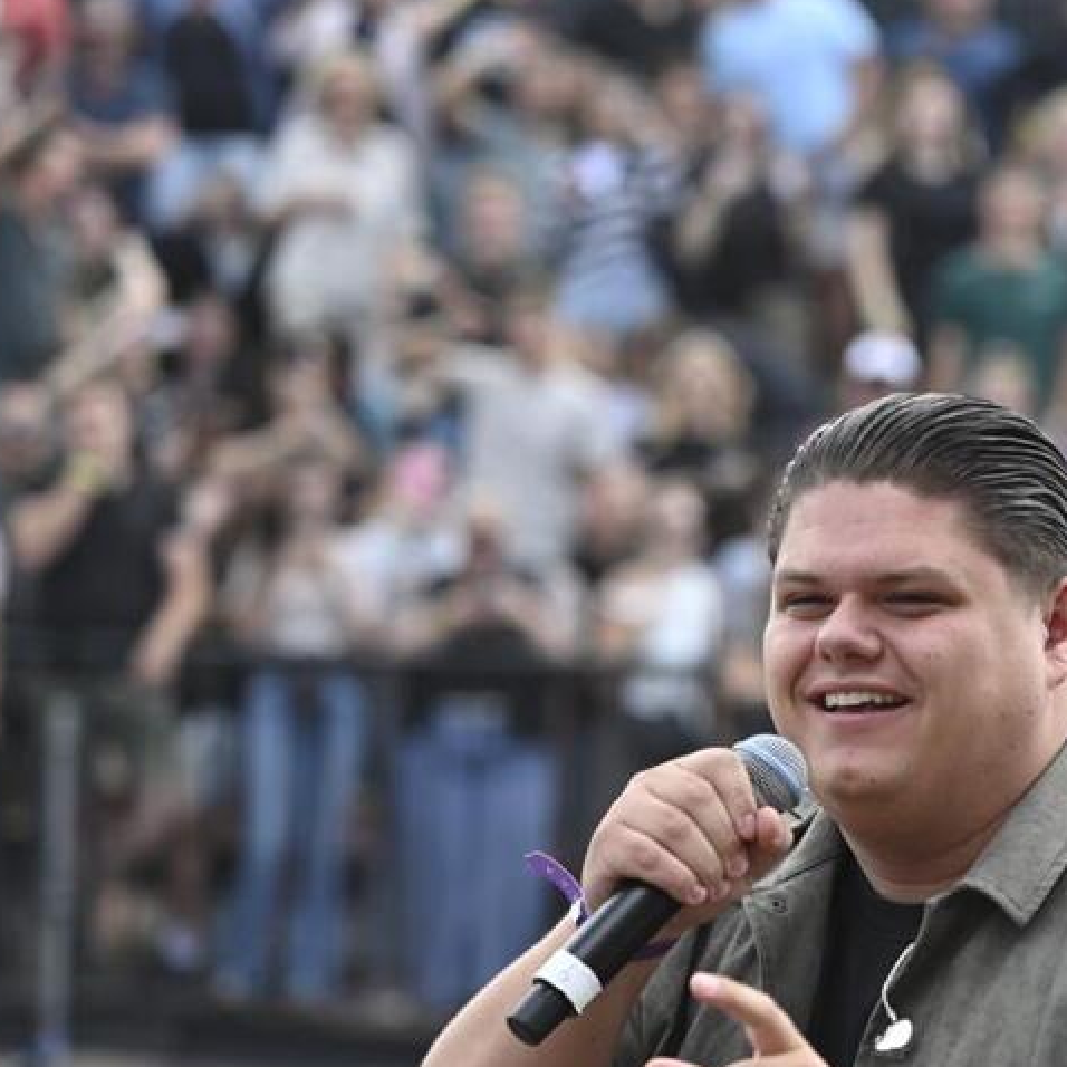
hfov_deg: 6.2
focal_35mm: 282
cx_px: 1002
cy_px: 684
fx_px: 9834
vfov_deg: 6.2
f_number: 4.8
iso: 400
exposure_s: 1/640
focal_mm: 160
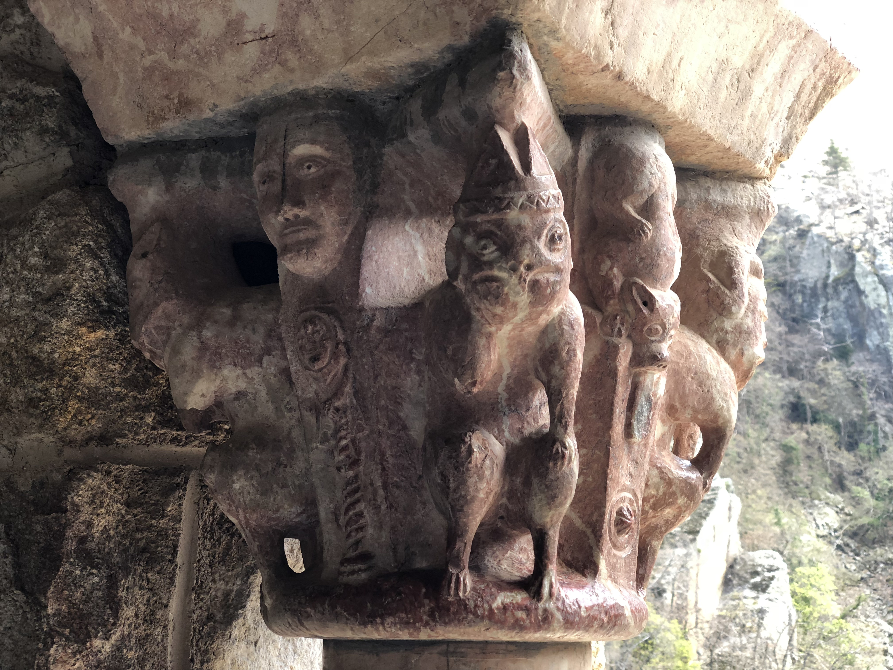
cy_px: 335
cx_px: 446
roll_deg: +1.7
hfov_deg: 36.8
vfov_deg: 28.0
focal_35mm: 52
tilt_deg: +13.0
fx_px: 1341
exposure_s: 1/60
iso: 32
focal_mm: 6
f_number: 2.4
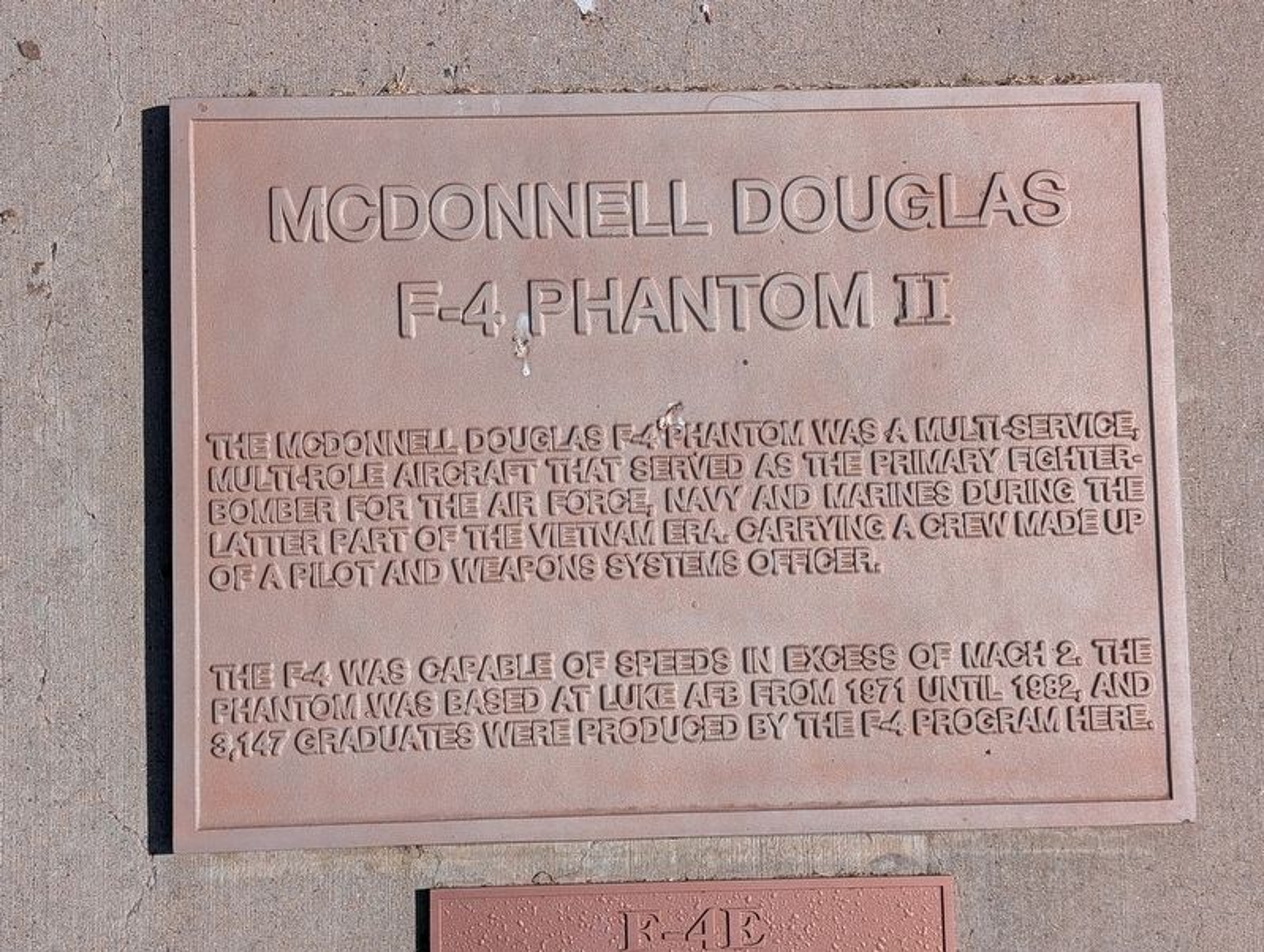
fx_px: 1792
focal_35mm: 49
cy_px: 476
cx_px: 632
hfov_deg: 38.8
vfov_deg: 29.8
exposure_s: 1/1770
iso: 26
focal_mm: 6.9
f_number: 1.68
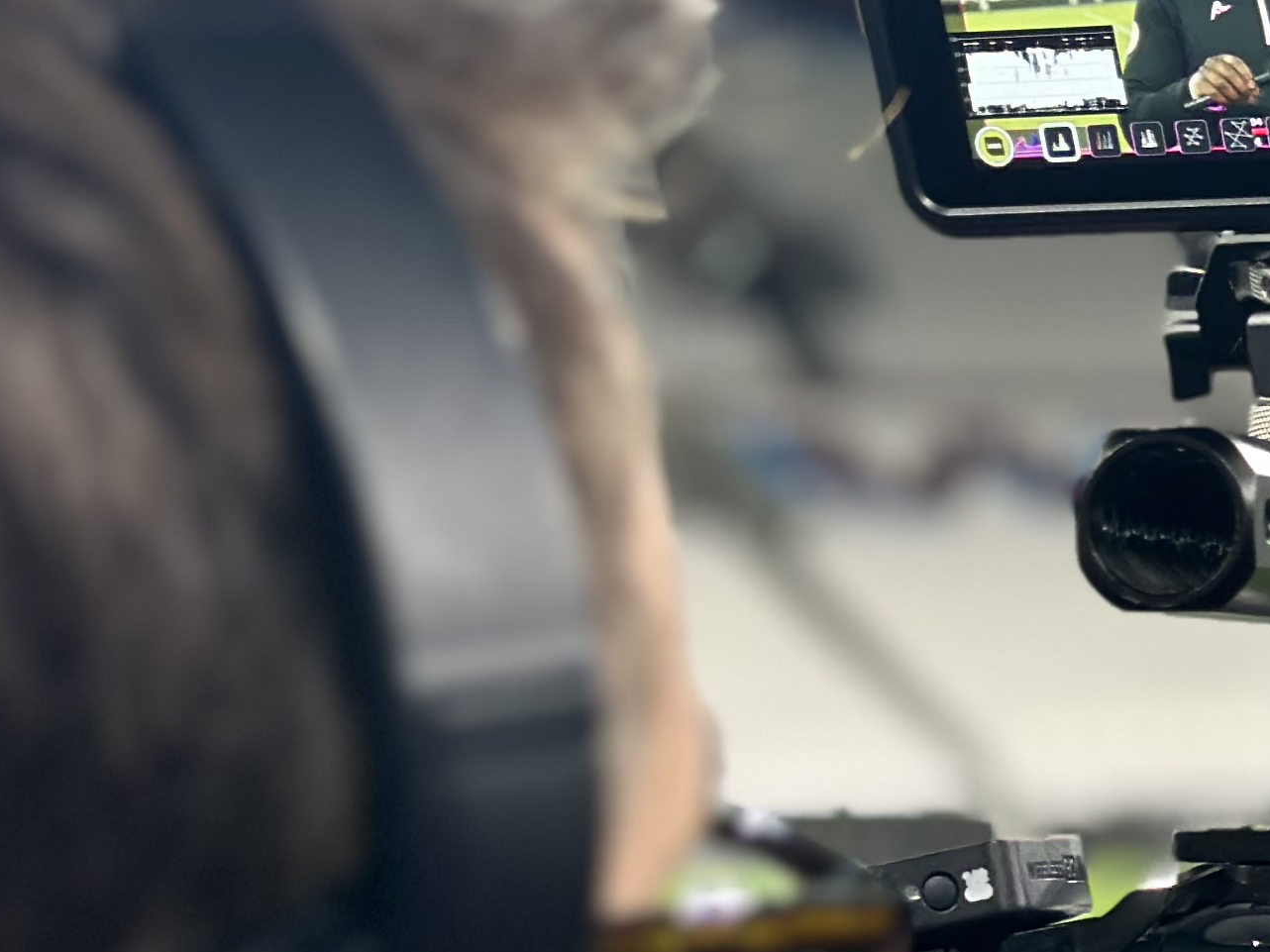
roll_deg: +0.8
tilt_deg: -1.7
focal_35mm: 151
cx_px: 1576
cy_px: 848
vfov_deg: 9.8
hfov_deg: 12.7
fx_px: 5539
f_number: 1.78
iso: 80
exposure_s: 1/100
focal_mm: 6.86
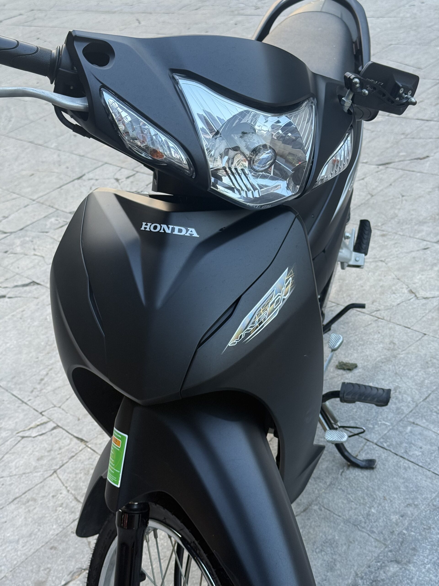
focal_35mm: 48
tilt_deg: -31.4
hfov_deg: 30.3
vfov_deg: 39.7
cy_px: 293
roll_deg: +16.0
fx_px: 812
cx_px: 220
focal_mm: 6.76
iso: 100
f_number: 1.78
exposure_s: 1/93
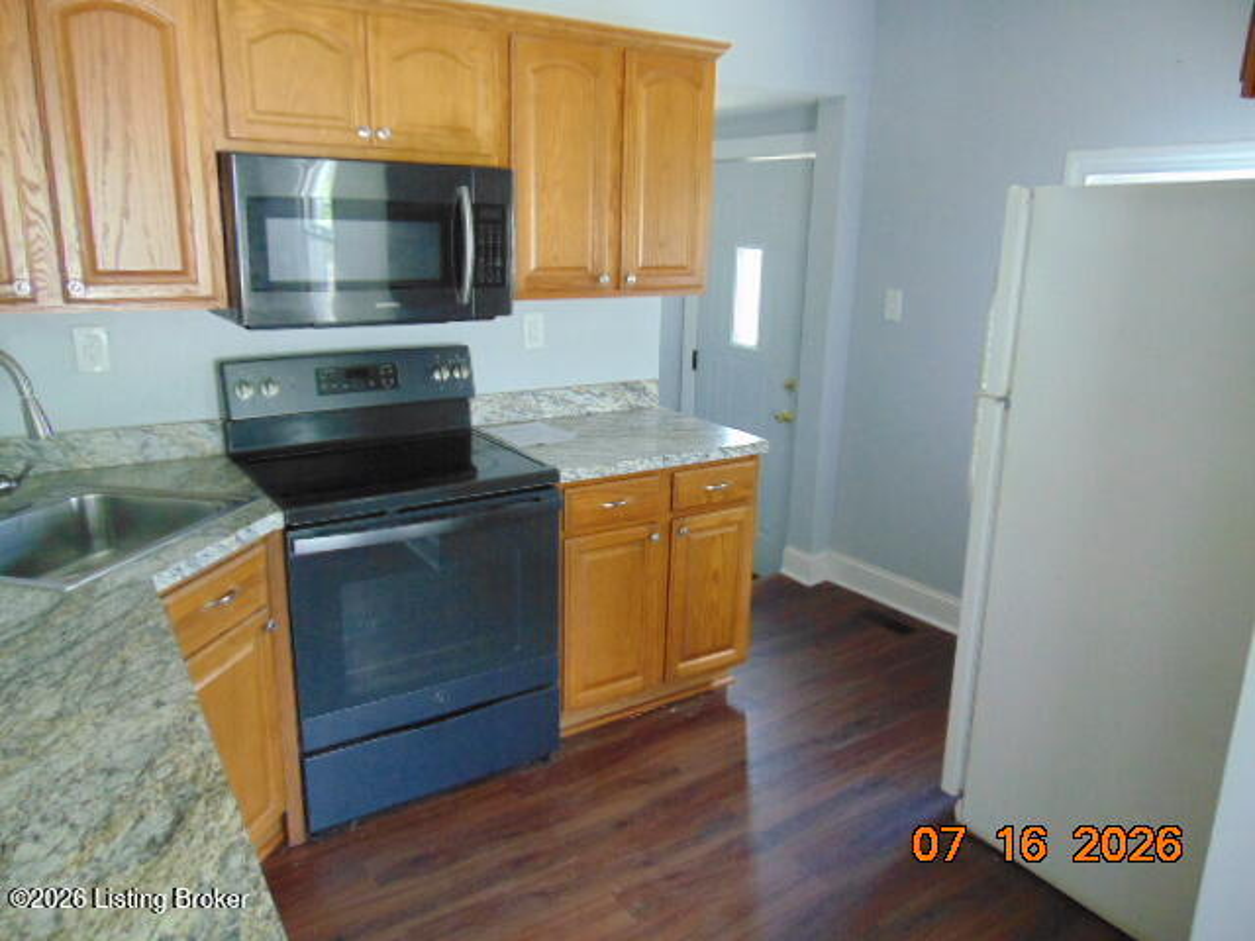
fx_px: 906
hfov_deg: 69.4
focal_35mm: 25
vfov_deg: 54.9
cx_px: 628
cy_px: 470
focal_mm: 4.5
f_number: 3
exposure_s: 1/25
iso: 400
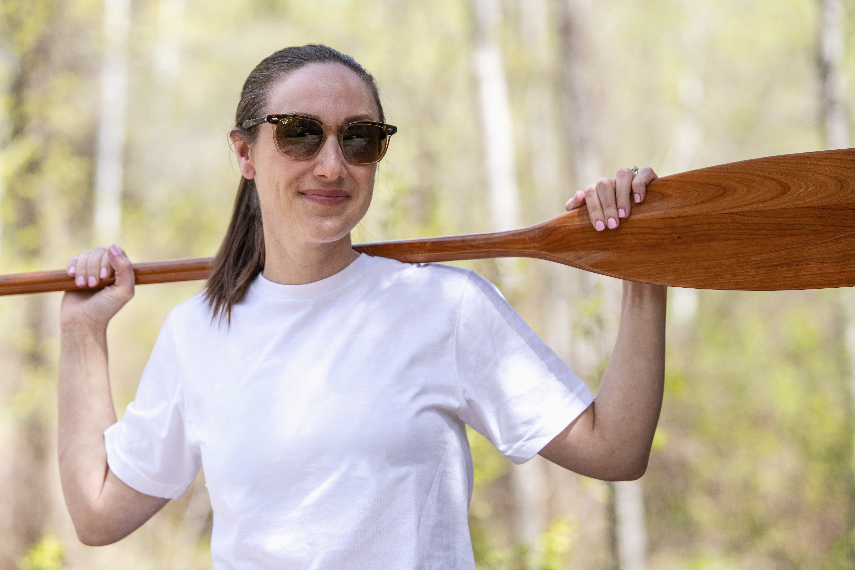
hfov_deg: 22.1
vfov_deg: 14.9
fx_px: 2185
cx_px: 428
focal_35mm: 92
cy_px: 285
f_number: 2.8
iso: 125
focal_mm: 92
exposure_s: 1/800
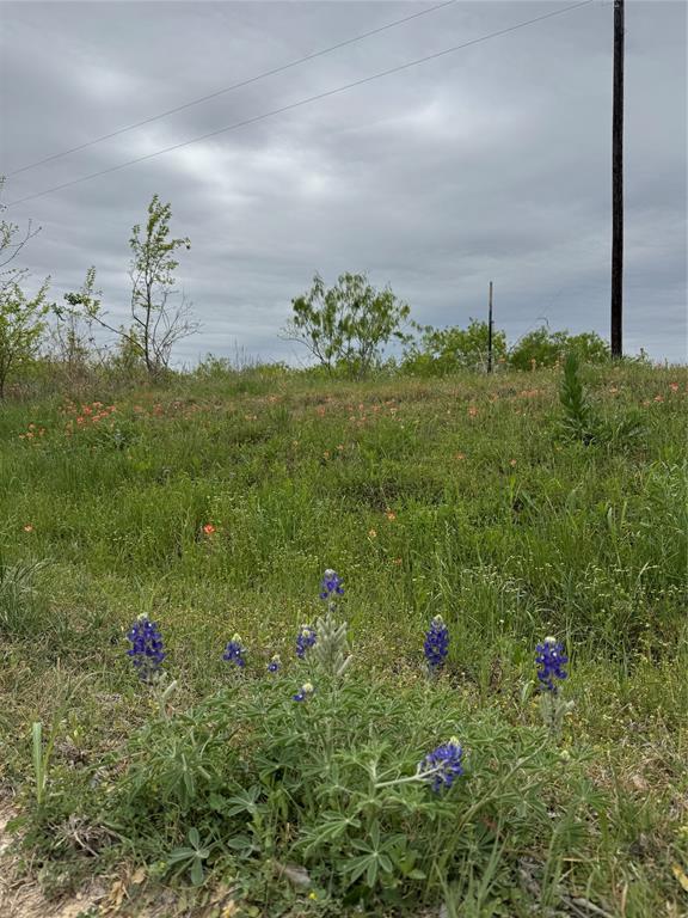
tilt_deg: -4.1
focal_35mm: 24
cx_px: 344
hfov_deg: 56.8
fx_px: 636
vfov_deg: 71.6
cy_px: 459
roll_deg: +1.2
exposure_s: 1/9009
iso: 80
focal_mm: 6.76
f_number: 1.78
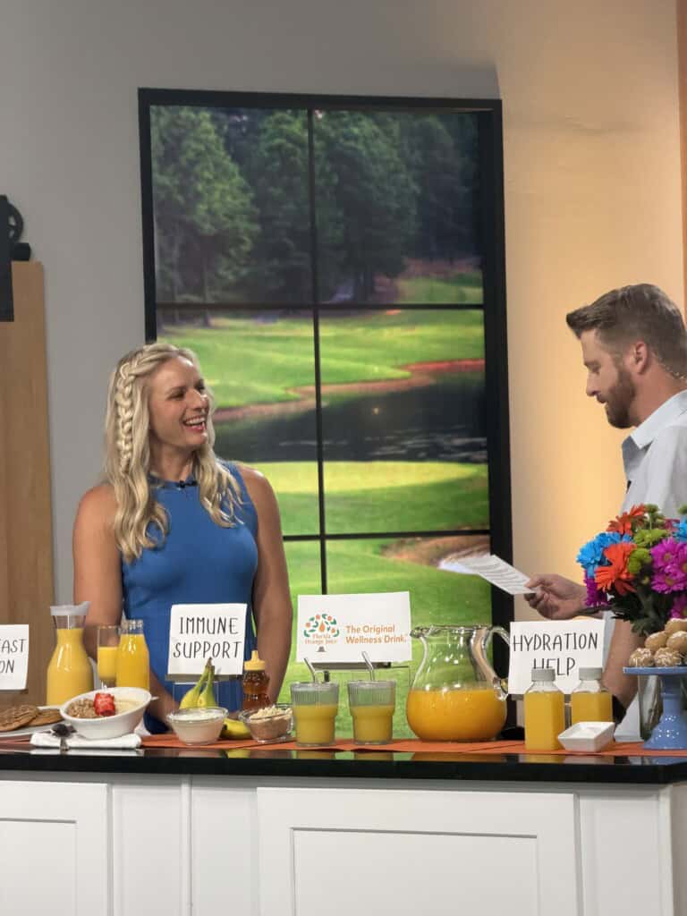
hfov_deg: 14.8
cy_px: 458
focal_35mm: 100
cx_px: 344
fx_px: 2646
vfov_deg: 19.6
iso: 400
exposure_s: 1/120
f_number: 2.8
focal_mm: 16.9
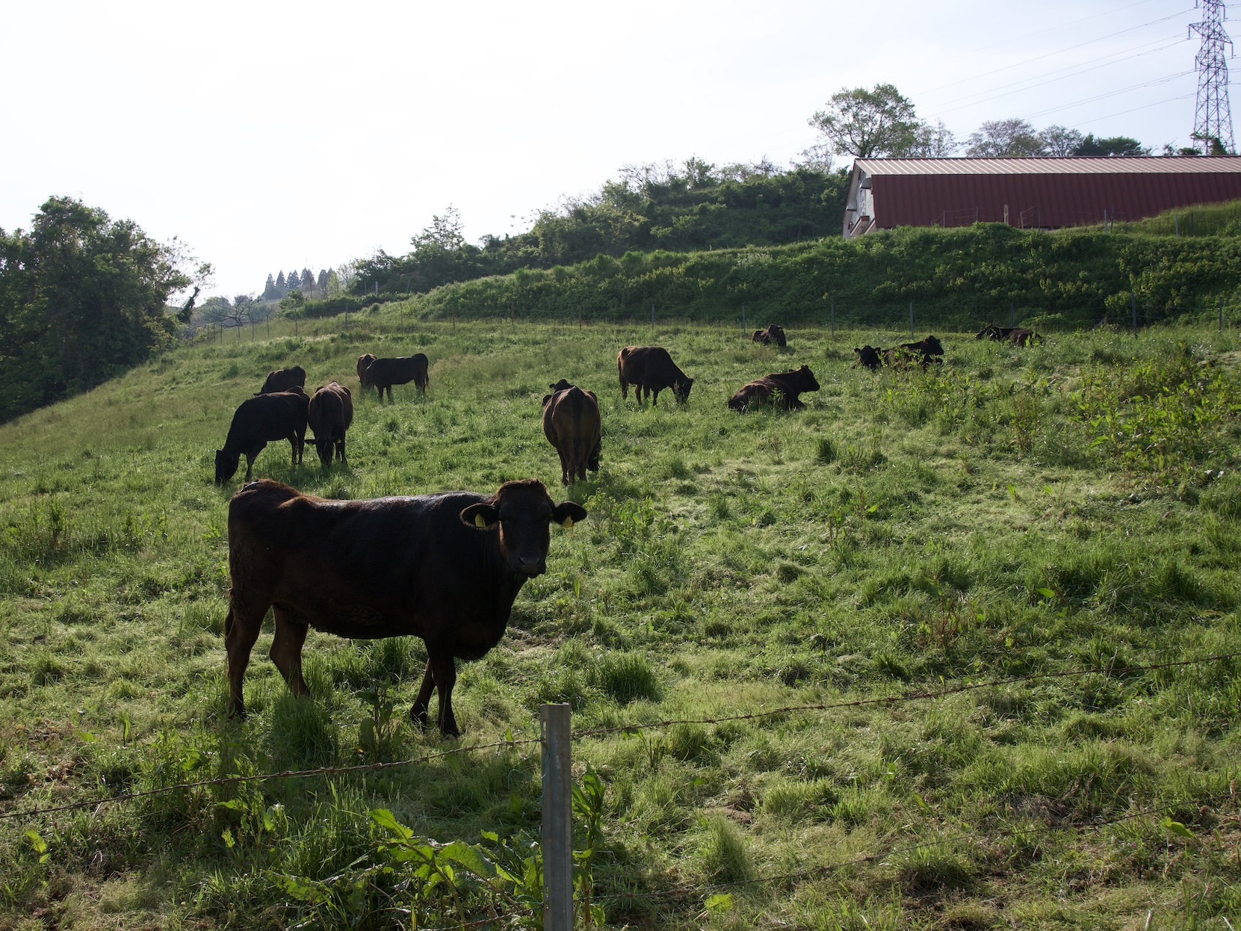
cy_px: 460
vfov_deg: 36.0
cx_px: 569
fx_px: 1434
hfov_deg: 46.7
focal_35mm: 40
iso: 200
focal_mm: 24
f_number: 7.1
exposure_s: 1/640
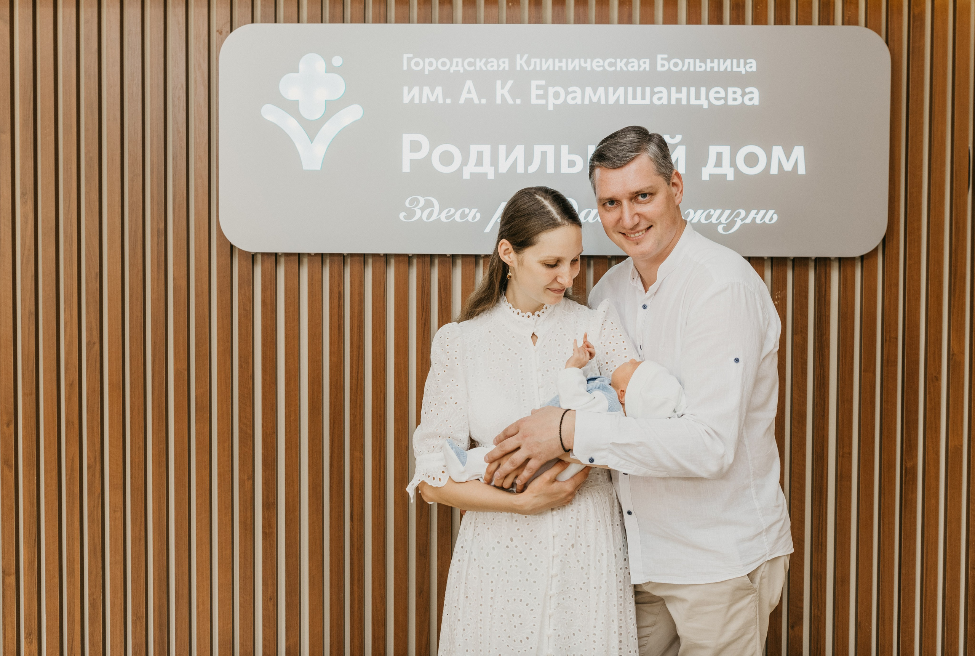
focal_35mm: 34
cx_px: 507
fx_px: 933
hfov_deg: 55.2
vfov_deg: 38.5
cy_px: 256
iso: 200
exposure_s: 1/160
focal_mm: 28
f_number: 4
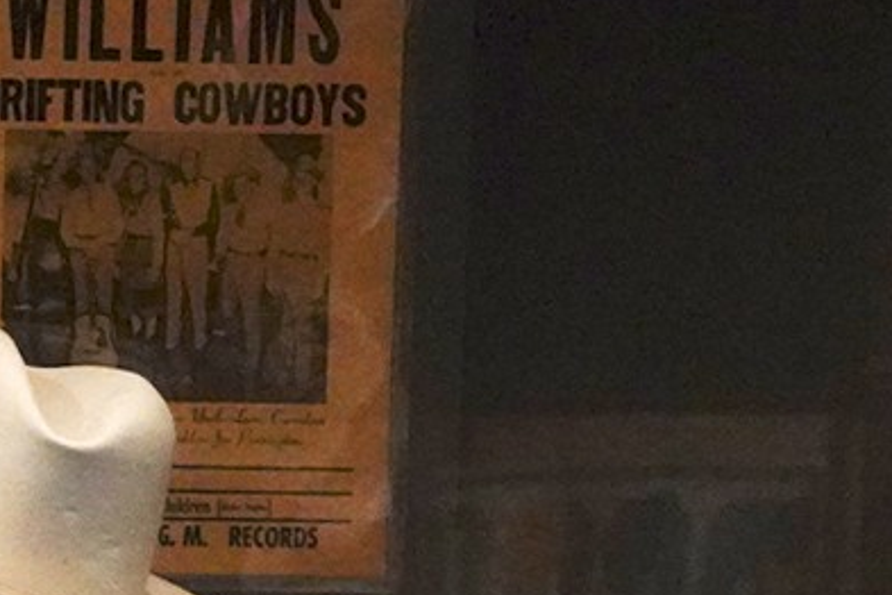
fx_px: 5302
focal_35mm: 214
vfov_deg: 6.1
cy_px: 1506
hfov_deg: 9.4
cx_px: -279
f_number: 5.6
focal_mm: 42
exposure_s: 1/100
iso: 10000
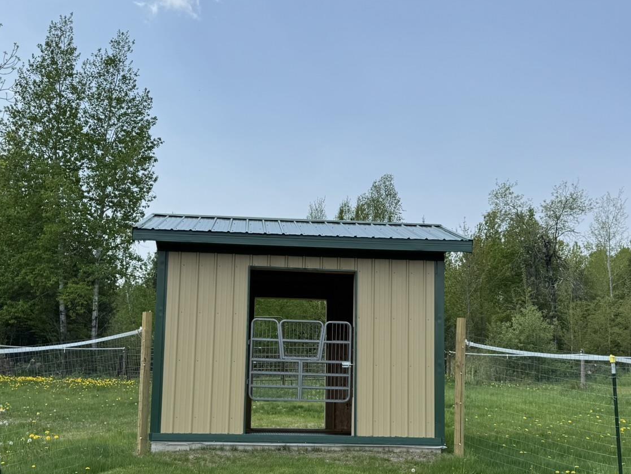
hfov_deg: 42.9
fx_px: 802
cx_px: 316
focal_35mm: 44
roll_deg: -1.6
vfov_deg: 32.7
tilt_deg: +7.2
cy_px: 304
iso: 80
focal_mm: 6.76
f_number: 1.78
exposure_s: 1/4950
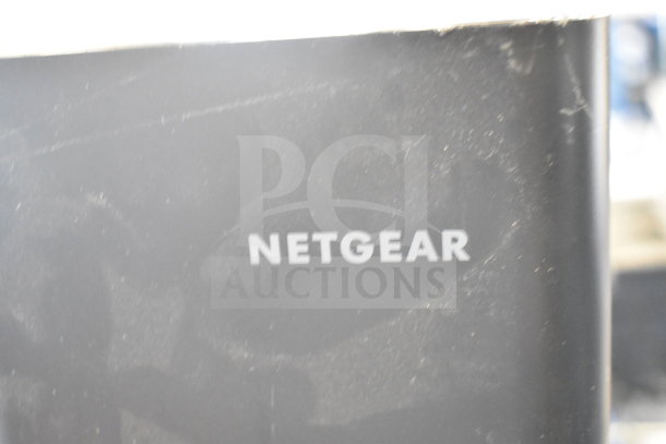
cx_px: 333
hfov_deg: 38.9
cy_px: 222
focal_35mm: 51
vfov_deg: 26.5
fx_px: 944
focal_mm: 34
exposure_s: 1/50
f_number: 4.5
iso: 8000
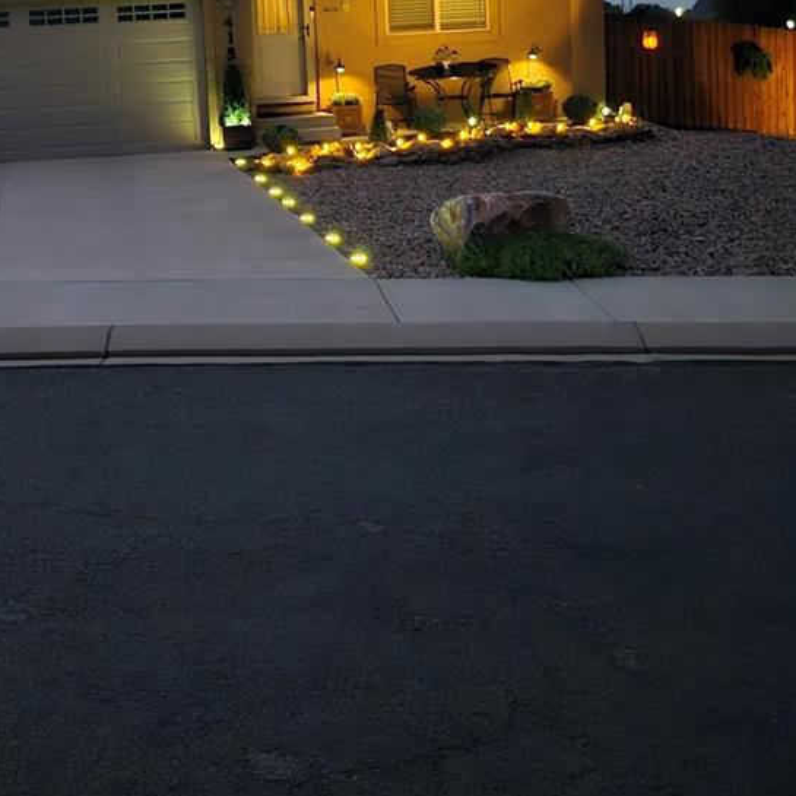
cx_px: 228
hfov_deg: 30.2
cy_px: 263
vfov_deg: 30.3
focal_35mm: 56
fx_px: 1457
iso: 2000
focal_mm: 5
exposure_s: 1/8
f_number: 1.8
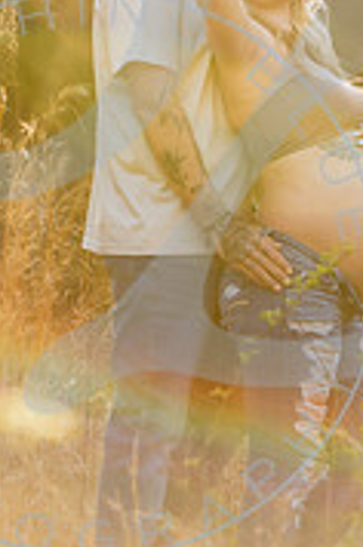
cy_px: 40
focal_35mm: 342
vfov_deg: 6.0
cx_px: 234
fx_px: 5193
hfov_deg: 4.0
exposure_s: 1/400
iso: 100
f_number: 2.8
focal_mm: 135
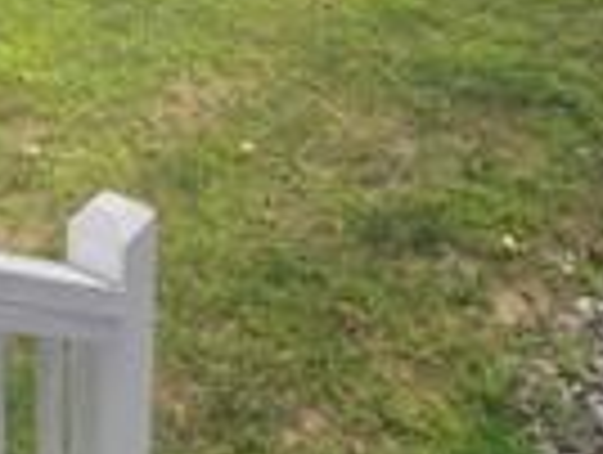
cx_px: 54
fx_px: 1082
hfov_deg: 29.8
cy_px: -99
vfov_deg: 21.9
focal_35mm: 62
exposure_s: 1/812
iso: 50
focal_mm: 2.2
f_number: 2.2
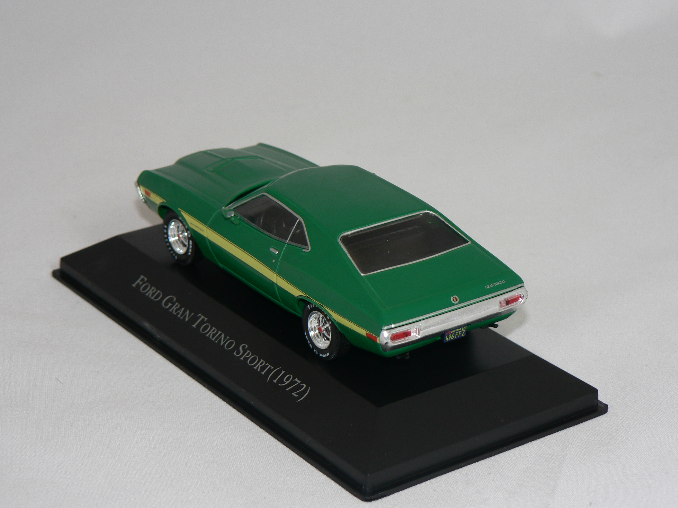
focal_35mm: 99
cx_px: 339
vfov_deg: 14.9
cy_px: 254
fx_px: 1939
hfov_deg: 19.8
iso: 80
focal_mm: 16.5
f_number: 3.2
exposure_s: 1/60
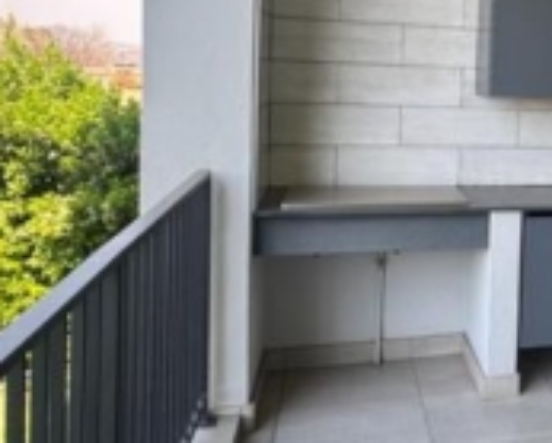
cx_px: 593
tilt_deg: -3.8
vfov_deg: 32.2
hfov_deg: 35.1
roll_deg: -2.0
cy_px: 105
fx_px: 753
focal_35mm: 46
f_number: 2.2
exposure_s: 1/143
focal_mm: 2.22
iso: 40
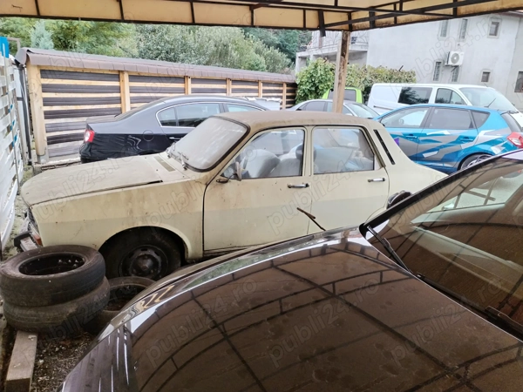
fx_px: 438
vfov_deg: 48.2
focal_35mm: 29
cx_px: 262
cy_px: 196
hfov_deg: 61.7
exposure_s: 1/120
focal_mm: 4.75
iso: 100
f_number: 1.8
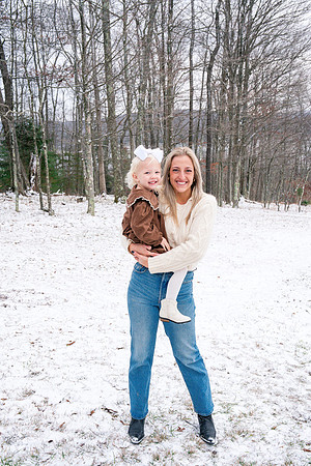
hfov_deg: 35.9
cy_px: 233
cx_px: 156
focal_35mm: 37
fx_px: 479
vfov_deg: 51.9
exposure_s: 1/250
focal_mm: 37
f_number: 8
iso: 1000
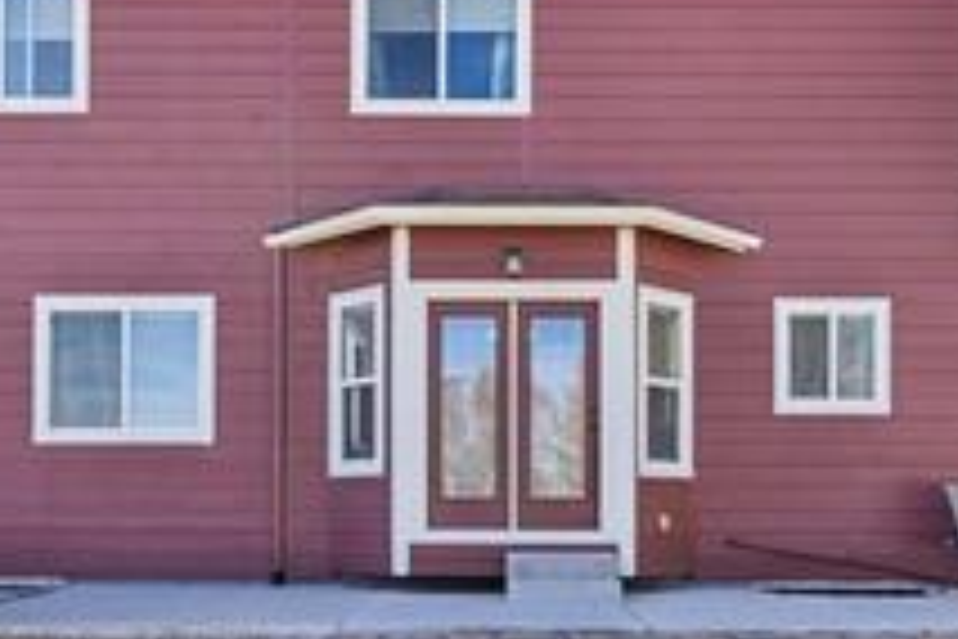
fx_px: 1118
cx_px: 486
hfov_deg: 46.4
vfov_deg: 31.8
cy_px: 387
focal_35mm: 42
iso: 64
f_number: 11
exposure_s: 1/30
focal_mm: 14
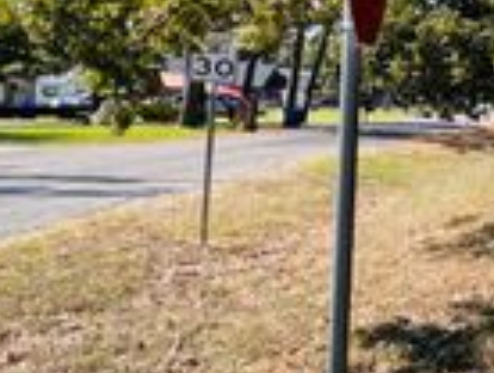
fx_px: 672
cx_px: 848
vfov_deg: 30.7
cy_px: 120
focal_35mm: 47
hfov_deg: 23.8
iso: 32
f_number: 1.8
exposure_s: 1/421
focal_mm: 1.57
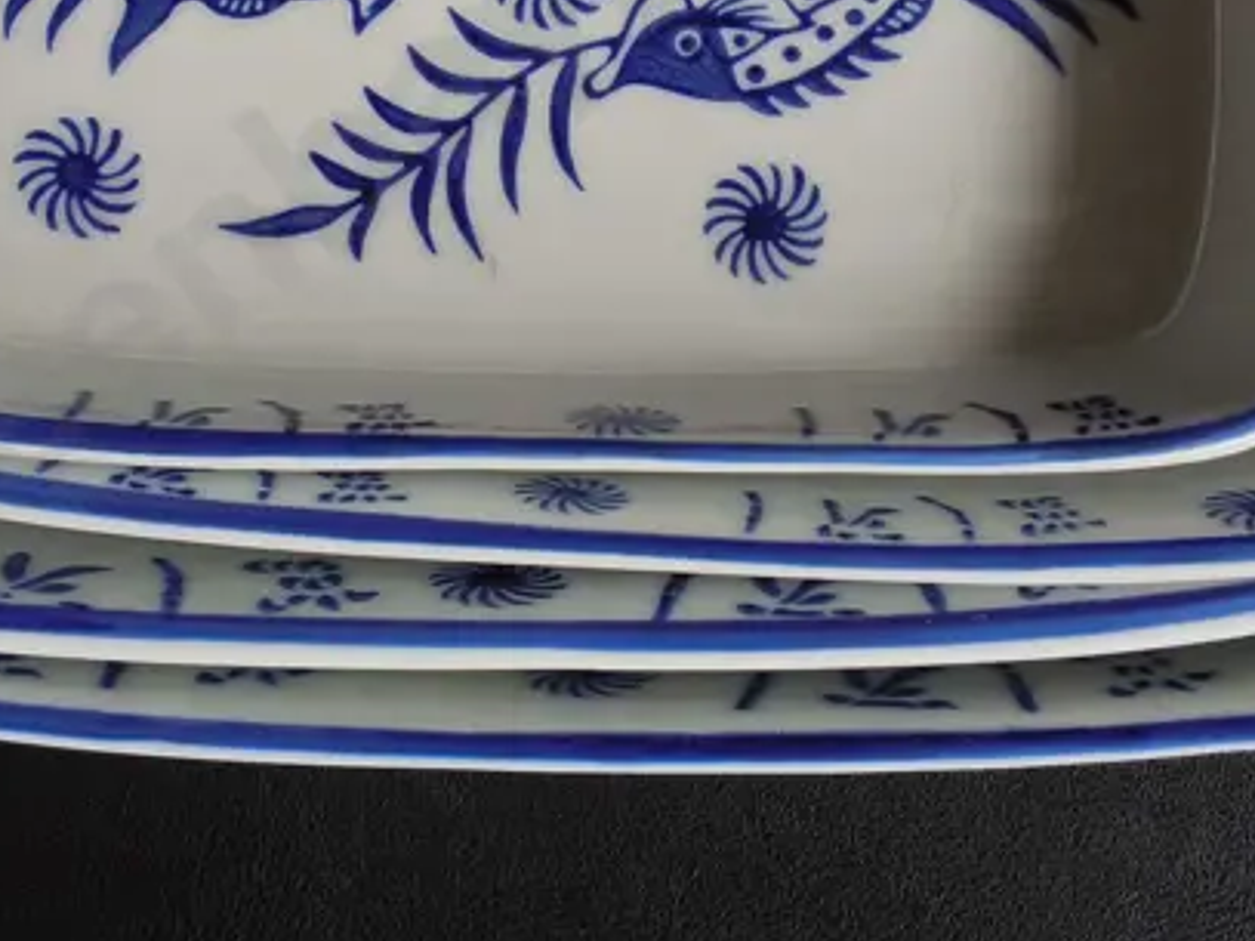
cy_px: 6
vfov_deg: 20.9
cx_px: 564
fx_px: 2465
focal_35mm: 68
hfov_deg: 28.6
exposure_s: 1/136
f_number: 2
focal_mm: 2.87
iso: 32
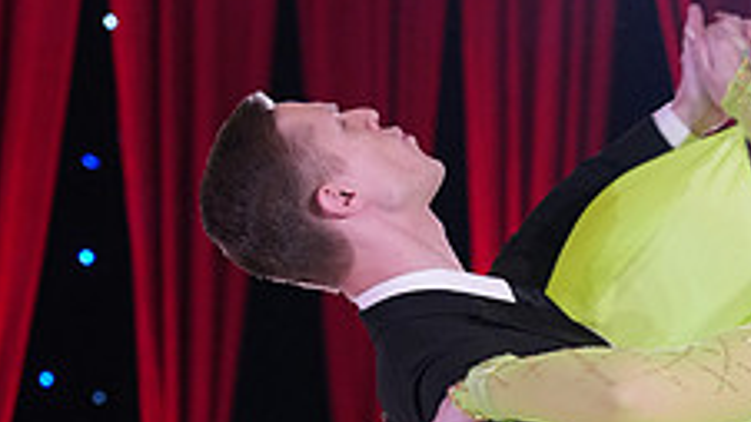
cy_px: 655
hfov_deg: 7.6
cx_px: 580
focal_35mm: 282
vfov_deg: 4.3
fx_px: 5614
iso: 2500
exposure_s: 1/250
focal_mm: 105
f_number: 4.5
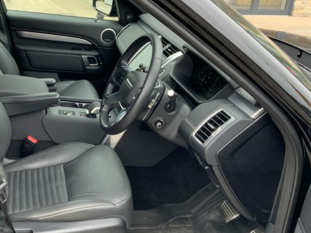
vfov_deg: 29.6
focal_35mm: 49
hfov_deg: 38.0
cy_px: 96
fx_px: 440
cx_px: 82
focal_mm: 3
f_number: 1.8
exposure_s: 1/122
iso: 25
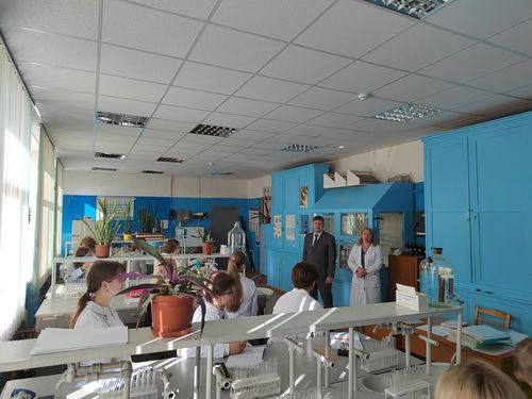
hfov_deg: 73.9
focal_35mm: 23
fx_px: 353
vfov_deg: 58.9
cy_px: 200
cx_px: 266
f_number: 1.9
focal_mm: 5.52
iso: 100
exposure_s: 1/190
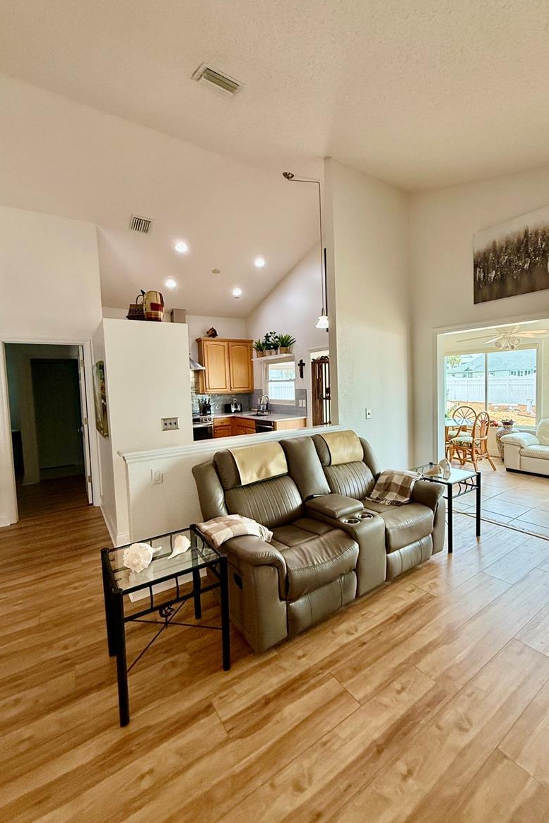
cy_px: 404
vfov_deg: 100.4
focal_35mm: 15
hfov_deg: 77.2
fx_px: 343
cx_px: 294
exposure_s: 1/120
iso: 160
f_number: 2.2
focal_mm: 2.22
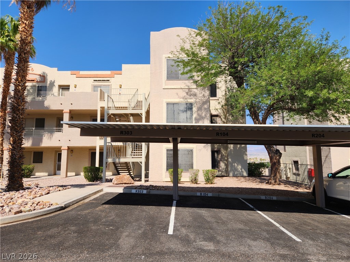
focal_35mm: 23
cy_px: 131
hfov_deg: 73.9
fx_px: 233
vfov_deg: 58.9
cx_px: 175
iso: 20
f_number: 1.8
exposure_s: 1/1775
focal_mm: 5.4
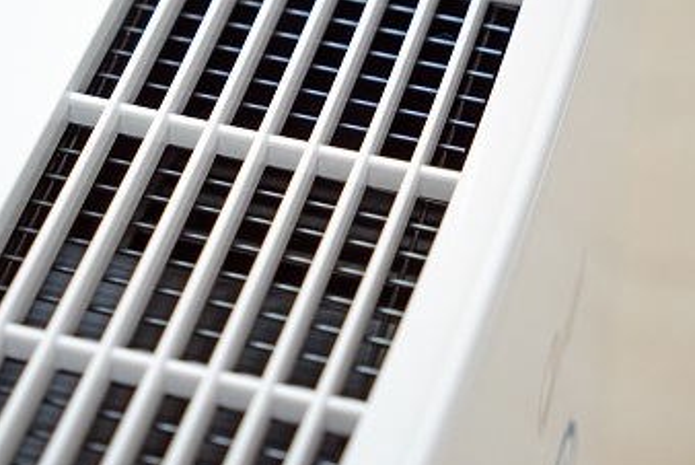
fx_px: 2570
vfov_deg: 10.3
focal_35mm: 133
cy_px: 66
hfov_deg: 15.4
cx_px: 236
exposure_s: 1/100
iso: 800
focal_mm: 50
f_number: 2.8
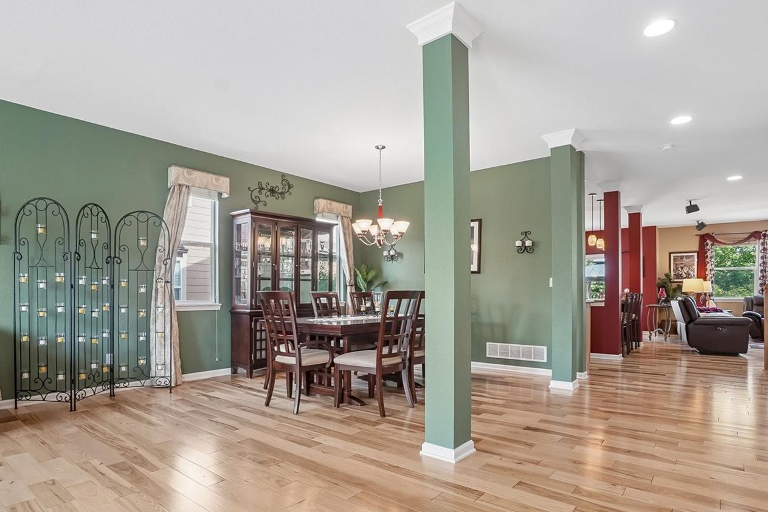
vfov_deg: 63.9
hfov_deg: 86.9
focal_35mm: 19
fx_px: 405
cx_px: 370
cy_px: 311
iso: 400
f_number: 8
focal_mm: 10
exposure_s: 1/10
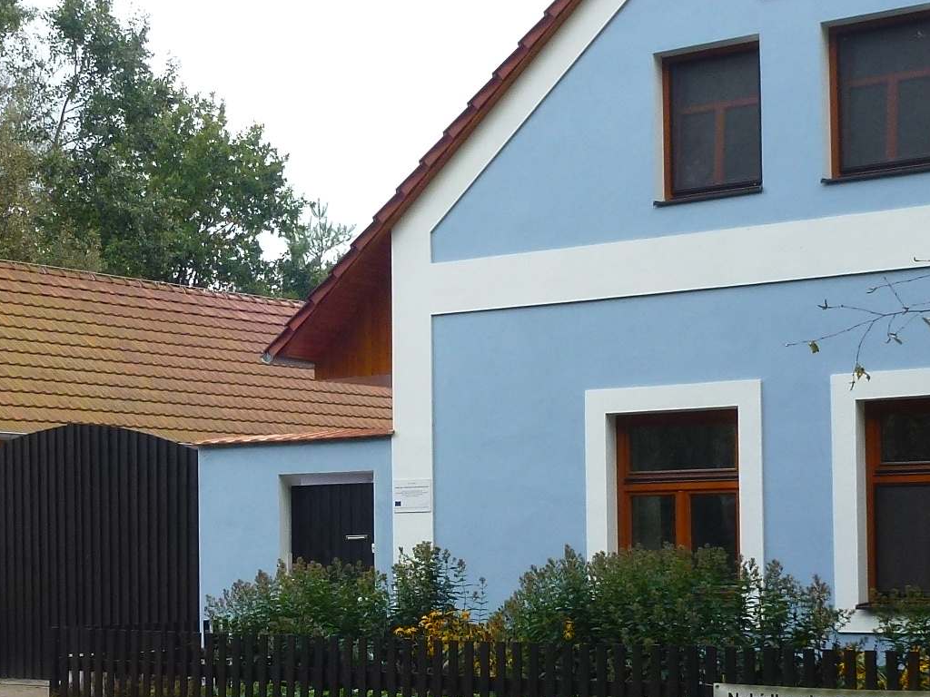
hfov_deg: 27.6
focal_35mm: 70
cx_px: 313
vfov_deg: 20.9
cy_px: 492
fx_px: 1881
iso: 100
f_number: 4
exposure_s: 1/200
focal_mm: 5
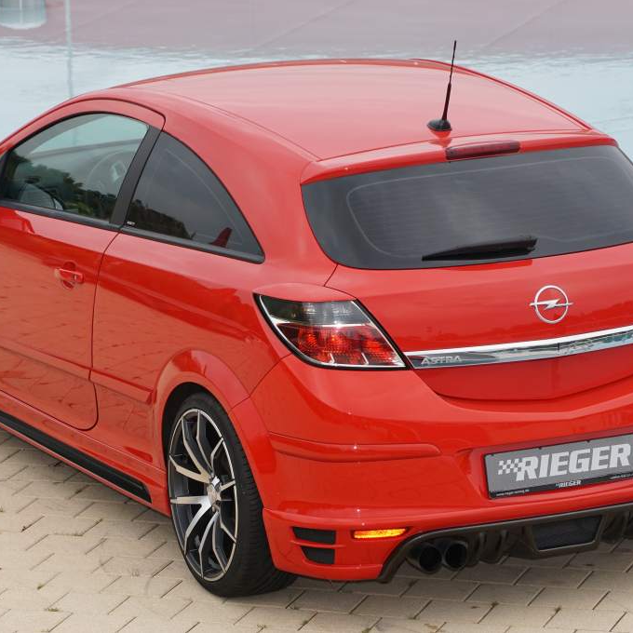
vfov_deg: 8.7
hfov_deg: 8.7
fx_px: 4172
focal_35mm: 202
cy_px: 316
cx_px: 316
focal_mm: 105
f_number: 8
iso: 400
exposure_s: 1/400
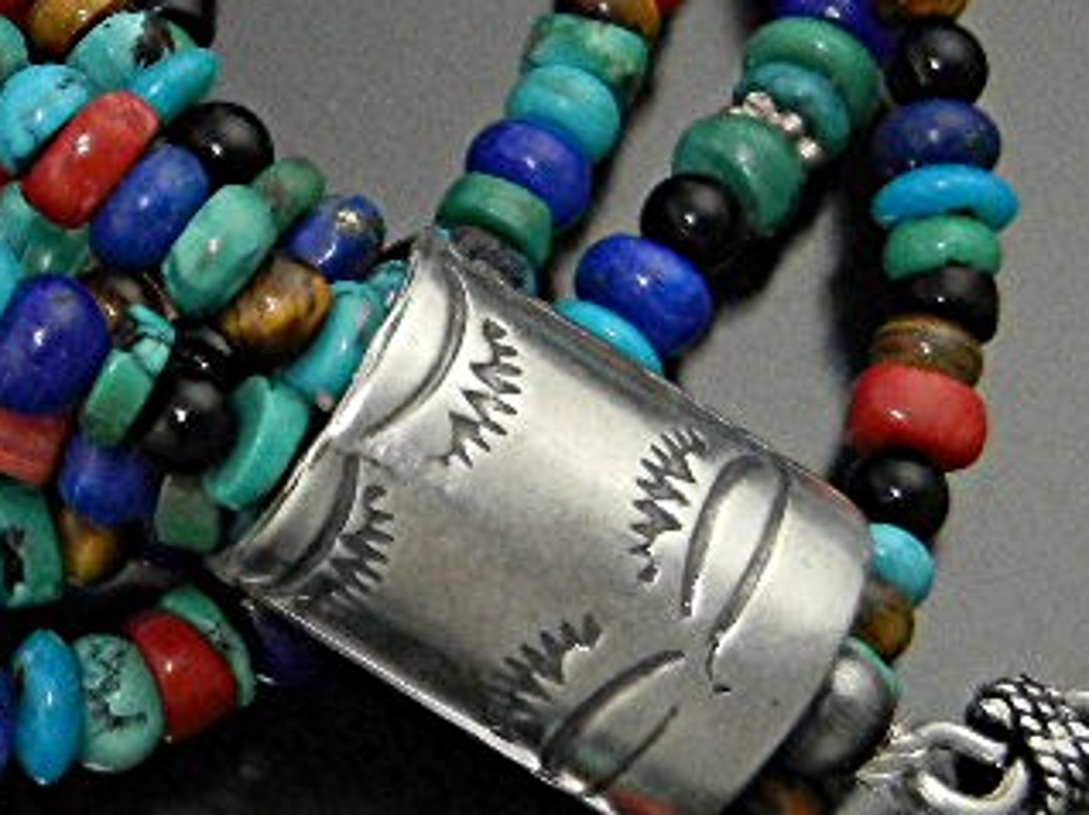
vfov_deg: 10.2
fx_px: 4558
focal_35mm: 145
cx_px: -240
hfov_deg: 13.2
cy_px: 75
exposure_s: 1/30
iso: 800
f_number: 7.6
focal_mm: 8.1
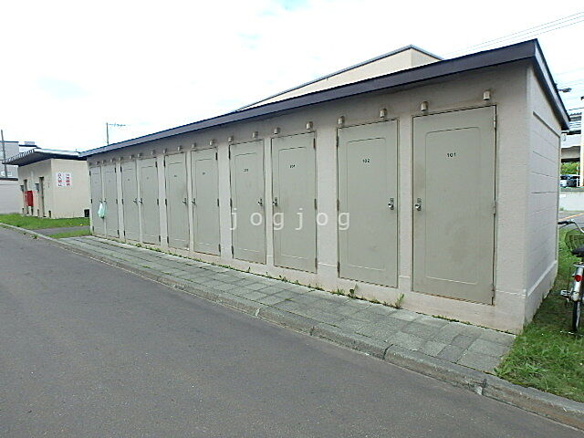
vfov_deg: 63.4
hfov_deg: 79.0
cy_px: 219
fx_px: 354
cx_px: 292
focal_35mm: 21
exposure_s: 1/400
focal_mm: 3.7
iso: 125
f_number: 3.5
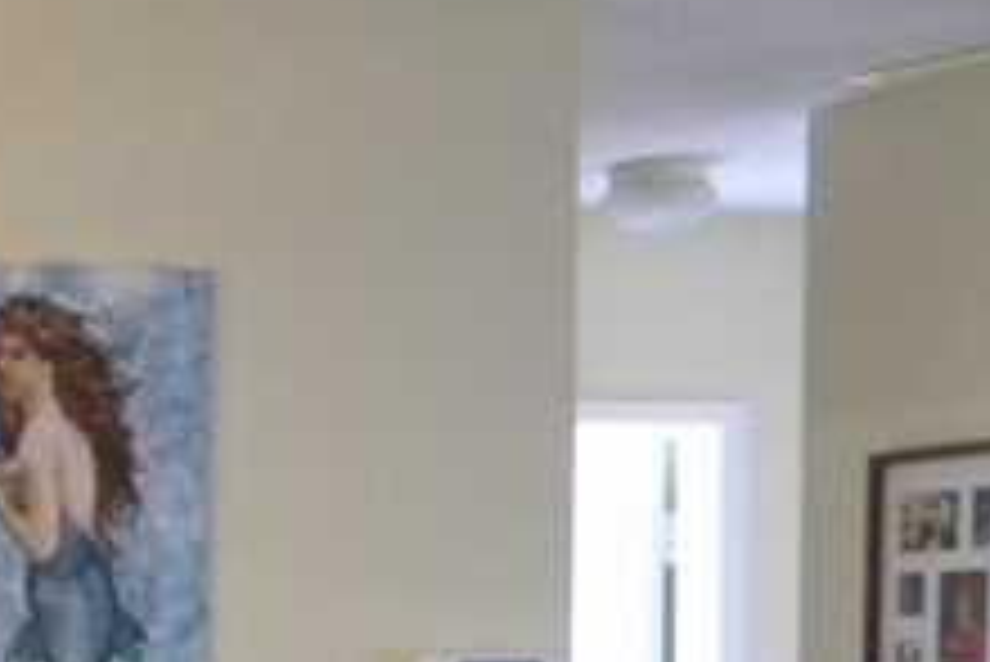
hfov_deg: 13.7
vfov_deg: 9.7
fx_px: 3742
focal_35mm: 136
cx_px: -716
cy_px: 1135
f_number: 3.7
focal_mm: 6.4
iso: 400
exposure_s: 1/13.1
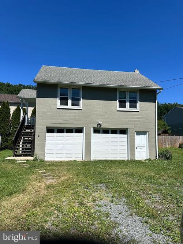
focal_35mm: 24
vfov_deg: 71.6
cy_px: 122
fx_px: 169
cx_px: 92
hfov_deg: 56.8
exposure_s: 1/6211
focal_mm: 6.86
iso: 80
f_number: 1.78
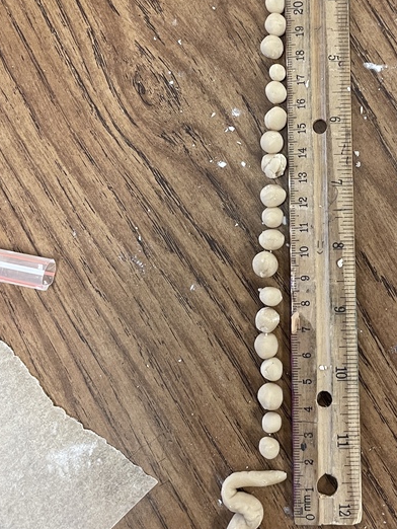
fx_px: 779
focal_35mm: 51
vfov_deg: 37.3
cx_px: 294
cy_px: 200
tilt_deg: -81.9
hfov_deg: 28.2
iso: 160
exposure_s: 1/60
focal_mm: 4.2
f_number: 1.6
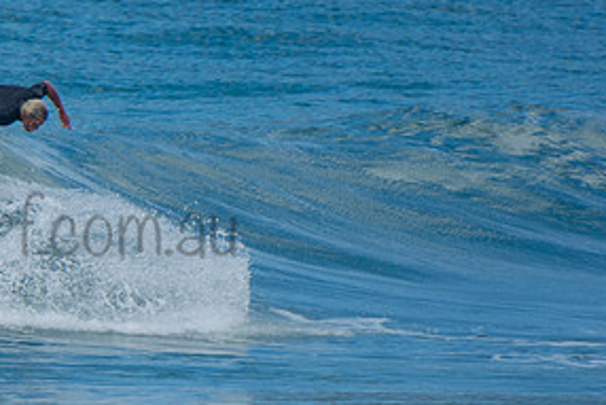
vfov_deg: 1.1
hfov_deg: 1.7
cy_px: 207
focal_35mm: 1216
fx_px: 20479
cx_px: 13
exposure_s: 1/1250
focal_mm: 400
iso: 200
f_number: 5.6
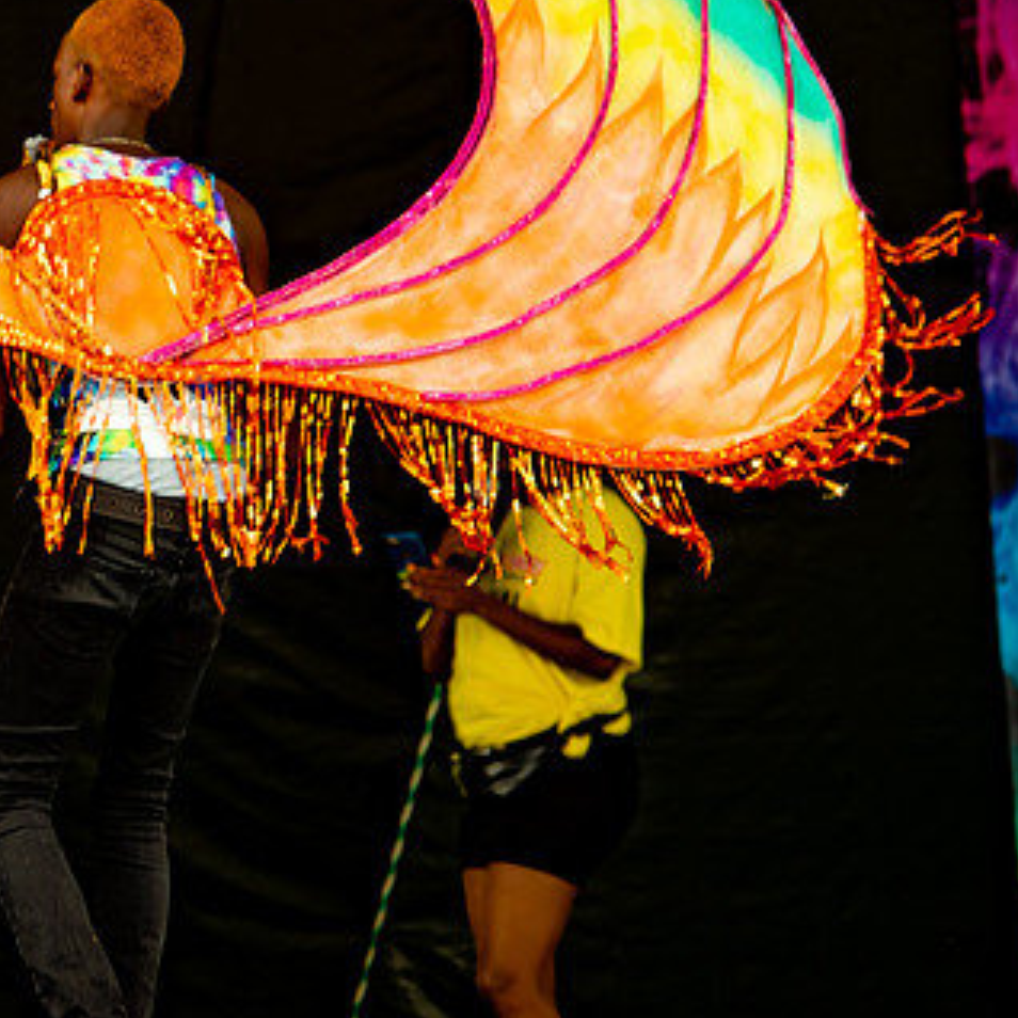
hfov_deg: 4.2
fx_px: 13941
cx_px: -166
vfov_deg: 4.2
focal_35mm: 419
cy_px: 309
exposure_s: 1/200
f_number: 5.6
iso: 160
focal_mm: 160
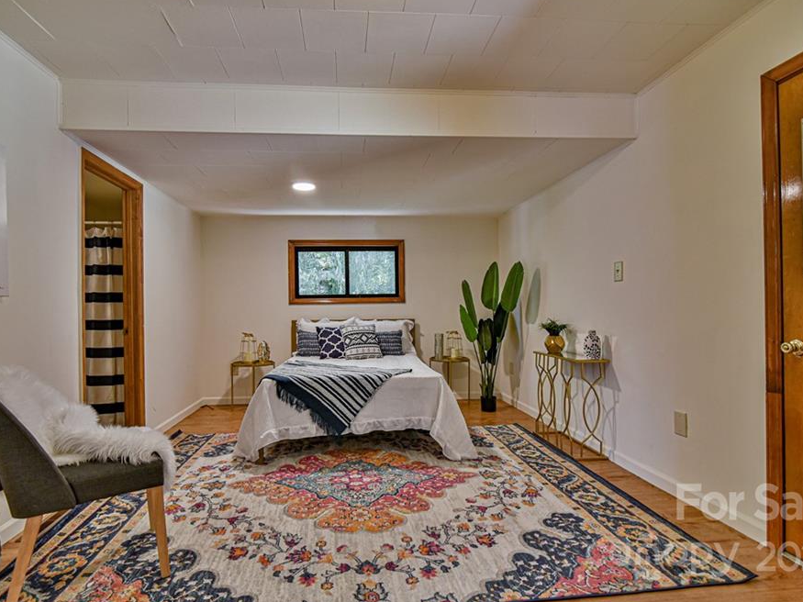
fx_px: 417
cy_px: 303
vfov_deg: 71.6
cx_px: 391
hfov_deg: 87.7
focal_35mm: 18
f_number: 5
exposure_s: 1/100
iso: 1600
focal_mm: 16
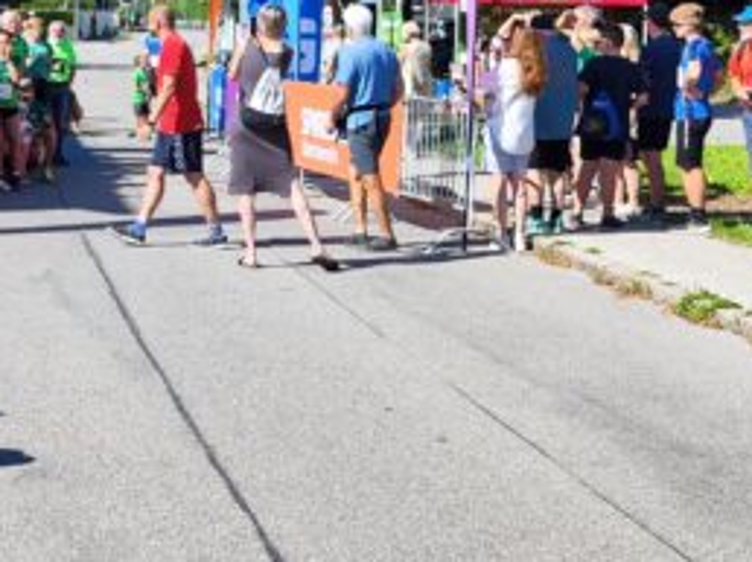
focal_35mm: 96
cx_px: -15
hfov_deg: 19.8
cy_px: 66
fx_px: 2084
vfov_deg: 15.2
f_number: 1.9
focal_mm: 6.92
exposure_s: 1/1967
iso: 50
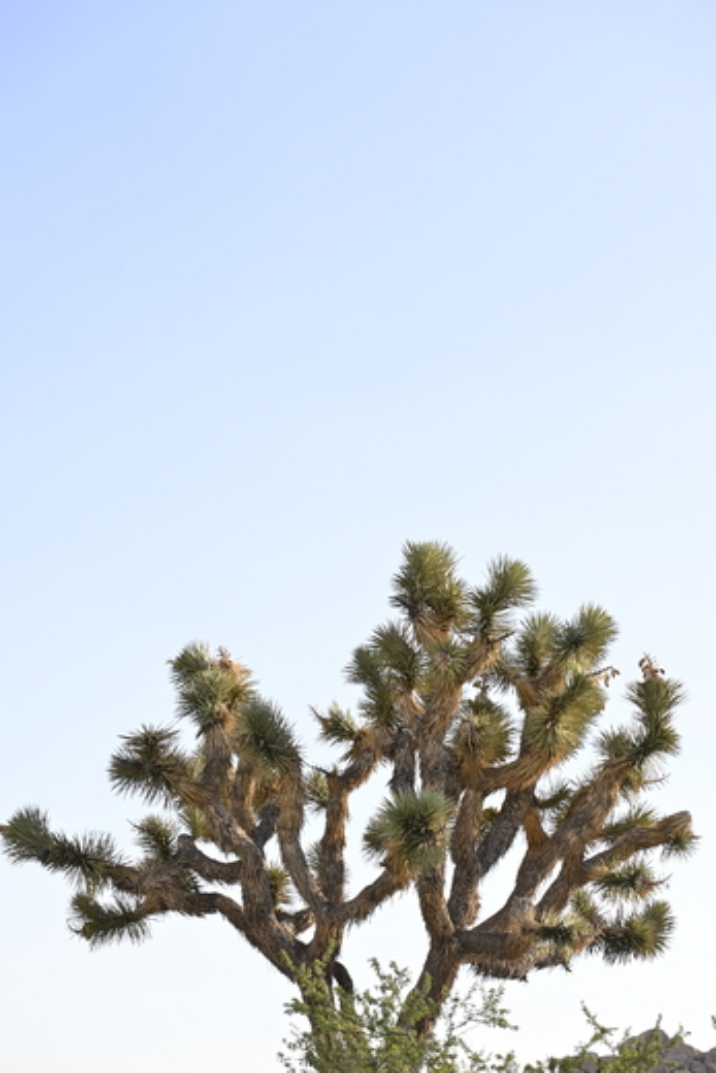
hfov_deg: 18.2
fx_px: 2236
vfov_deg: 27.0
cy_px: 536
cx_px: 358
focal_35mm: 75
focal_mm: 50
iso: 400
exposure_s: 1/500
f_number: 7.1
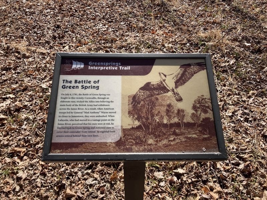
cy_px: 100
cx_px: 134
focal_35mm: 28
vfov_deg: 49.7
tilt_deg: -37.4
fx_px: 216
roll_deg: +0.6
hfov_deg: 63.4
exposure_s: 1/899
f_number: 1.8
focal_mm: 3.99
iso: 20
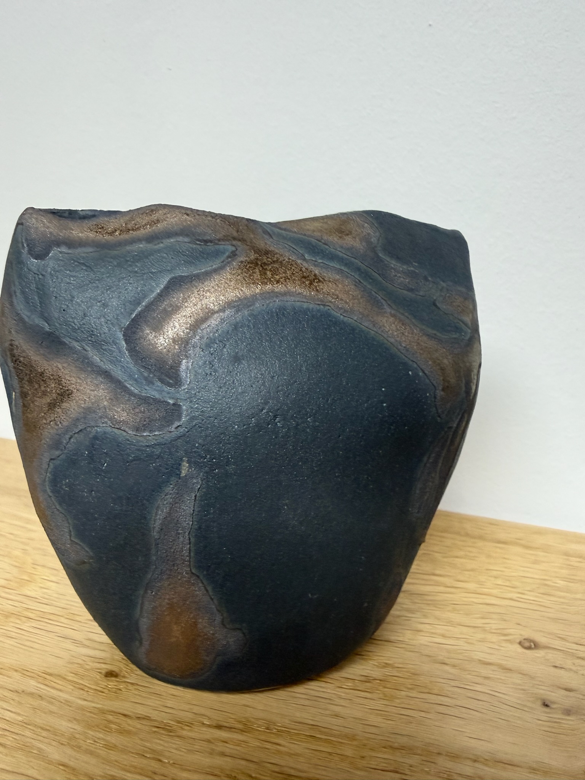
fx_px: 541
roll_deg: -0.9
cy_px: 390
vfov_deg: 71.6
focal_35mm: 24
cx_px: 292
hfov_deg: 56.8
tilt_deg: -7.8
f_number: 2.2
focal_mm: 2.22
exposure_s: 1/100
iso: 250
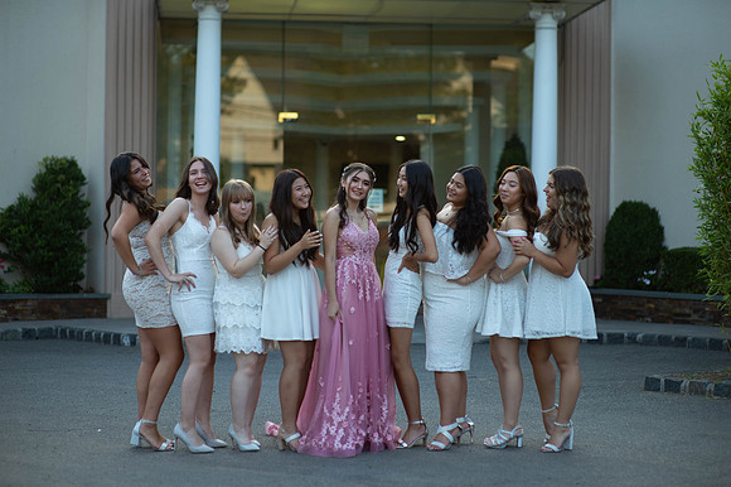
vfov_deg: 16.1
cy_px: 244
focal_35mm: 85
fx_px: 1725
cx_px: 366
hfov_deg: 23.9
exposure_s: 1/1000
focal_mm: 85
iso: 250
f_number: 2
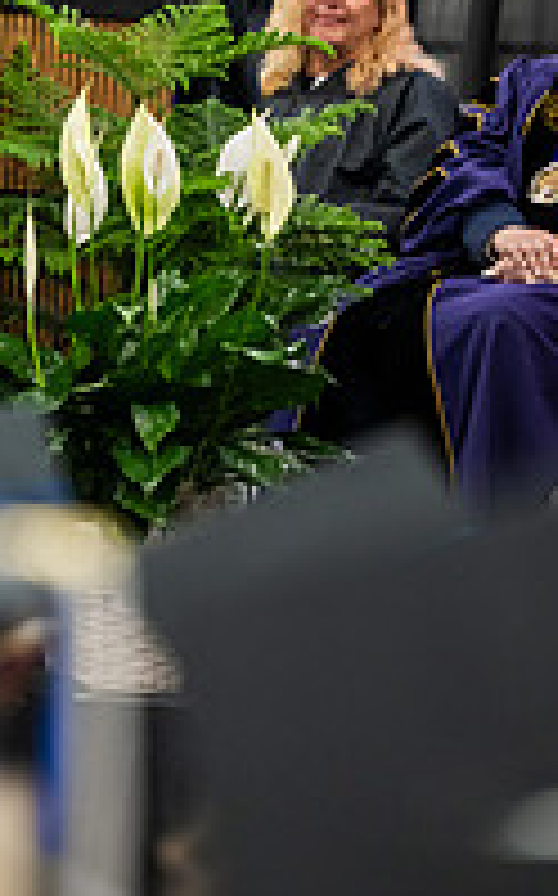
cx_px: 58
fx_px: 7876
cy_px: -63
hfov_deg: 4.1
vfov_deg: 6.5
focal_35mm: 323
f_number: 2.8
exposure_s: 1/200
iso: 2500
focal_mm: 140
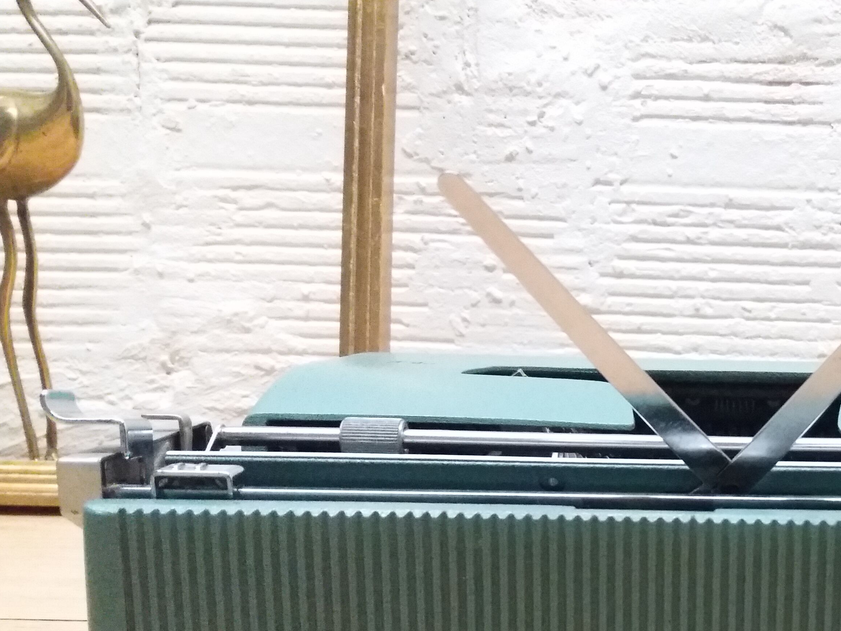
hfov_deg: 36.2
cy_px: 559
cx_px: 730
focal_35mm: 50
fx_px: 1215
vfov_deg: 28.1
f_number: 1.9
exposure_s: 1/271
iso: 800
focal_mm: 3.7
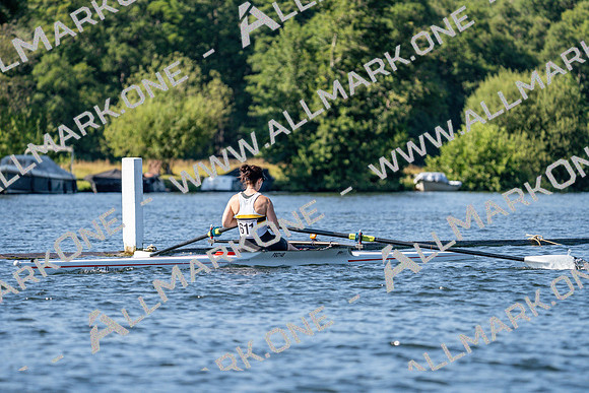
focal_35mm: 280
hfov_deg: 7.4
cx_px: 294
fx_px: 4582
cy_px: 196
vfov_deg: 4.9
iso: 400
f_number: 5.6
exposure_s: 1/1600
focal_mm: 280
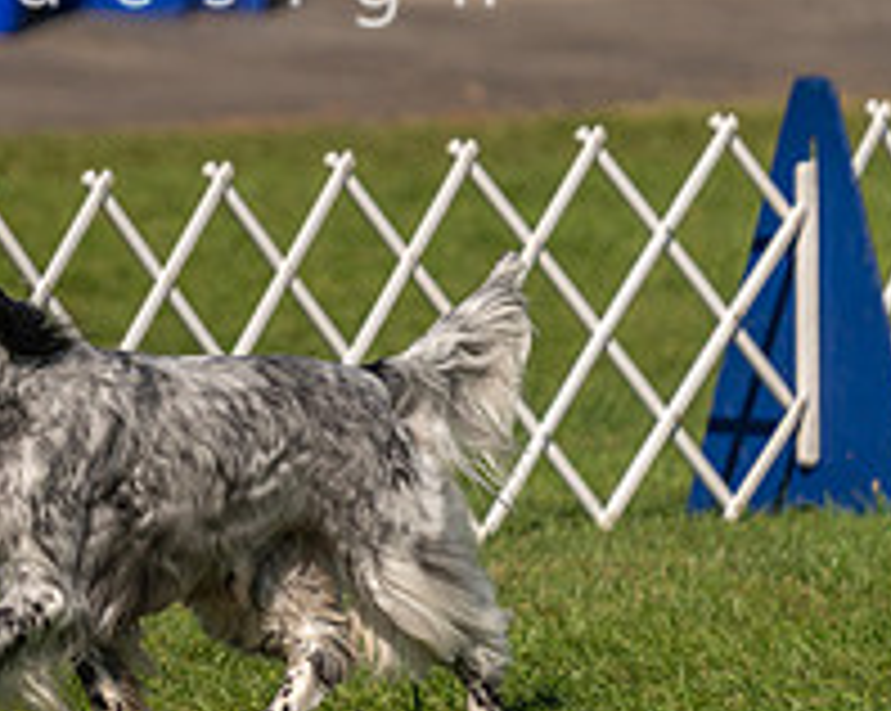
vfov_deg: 2.4
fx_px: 16913
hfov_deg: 3.0
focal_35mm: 642
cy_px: 140
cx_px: -155
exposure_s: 1/3200
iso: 200
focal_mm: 200
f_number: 3.2
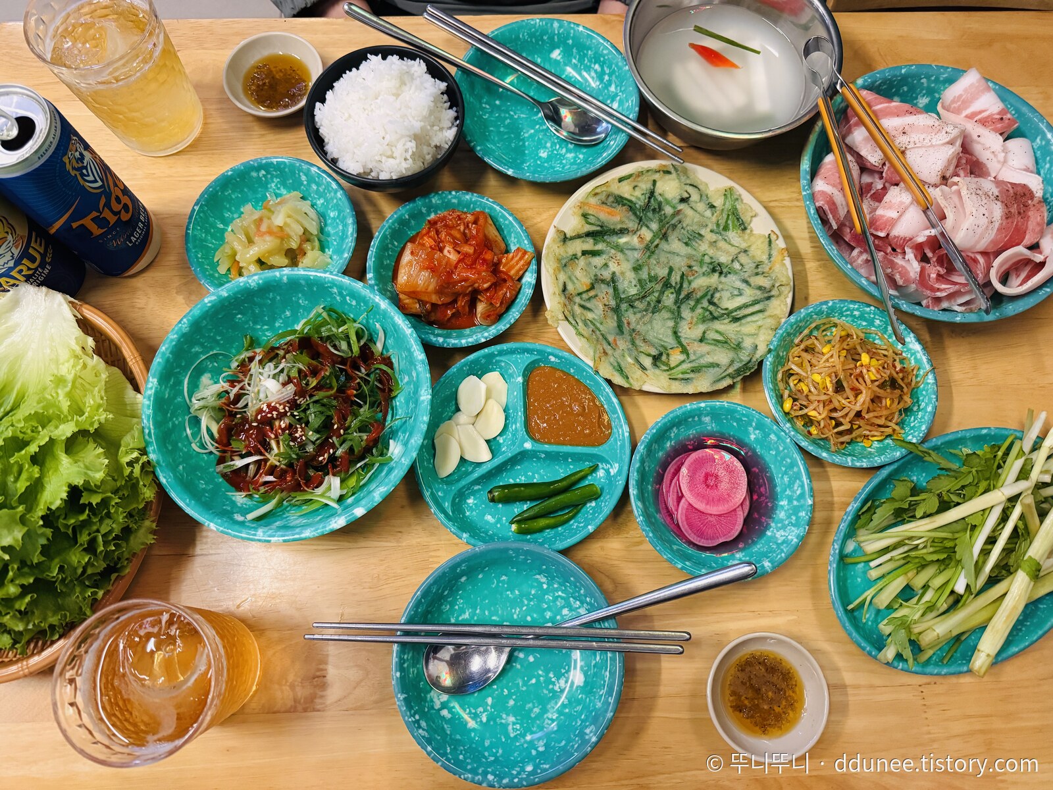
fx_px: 730
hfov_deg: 71.6
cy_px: 395
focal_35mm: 24
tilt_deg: -74.2
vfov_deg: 56.8
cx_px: 526
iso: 800
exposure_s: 1/47
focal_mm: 6.76
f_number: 1.78
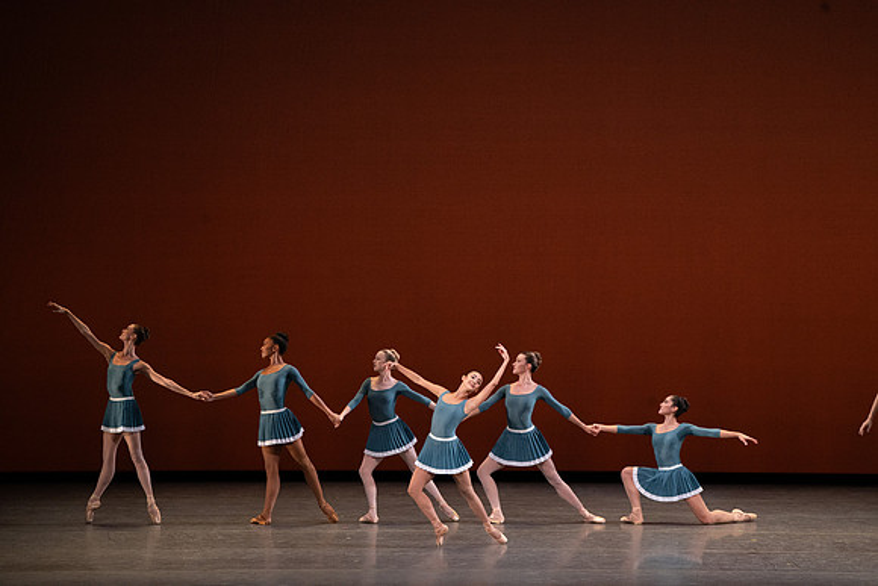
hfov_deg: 11.1
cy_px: 293
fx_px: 4513
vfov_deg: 7.4
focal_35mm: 185
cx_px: 439
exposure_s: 1/400
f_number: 9
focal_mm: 185
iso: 5000
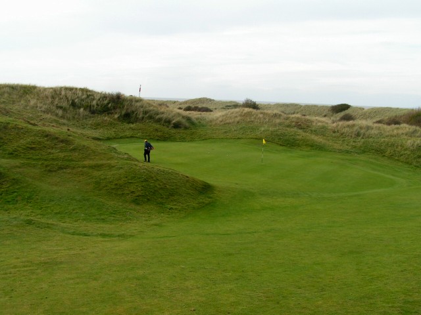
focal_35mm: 38
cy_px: 158
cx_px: 210
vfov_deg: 37.7
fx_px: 462
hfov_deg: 49.0
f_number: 5.6
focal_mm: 6.3
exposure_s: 1/100
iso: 50
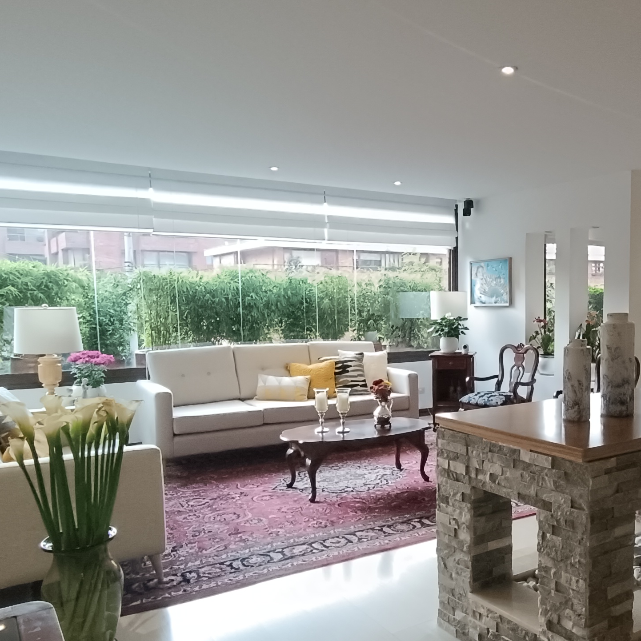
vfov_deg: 50.8
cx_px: 474
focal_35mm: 32
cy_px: 378
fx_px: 670
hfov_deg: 49.2
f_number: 2.2
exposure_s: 1/60
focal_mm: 1.66
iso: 325
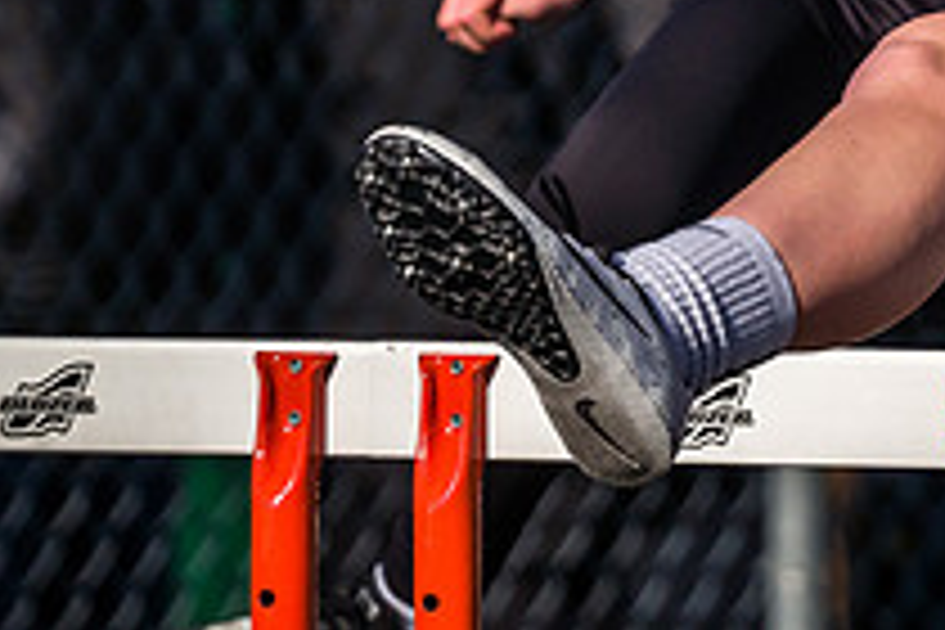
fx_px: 26983
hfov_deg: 2.0
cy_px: -84
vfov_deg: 1.3
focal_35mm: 1028
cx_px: 835
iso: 1000
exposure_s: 1/6400
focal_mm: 297
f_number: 5.6
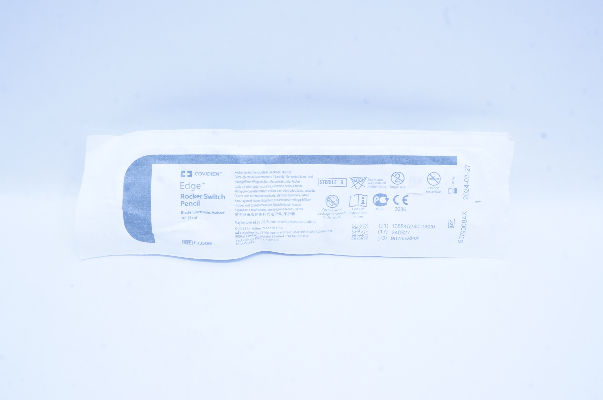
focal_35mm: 38
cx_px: 302
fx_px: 627
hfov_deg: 51.3
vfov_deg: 35.4
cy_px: 200
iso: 400
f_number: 16
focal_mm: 25
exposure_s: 1/10
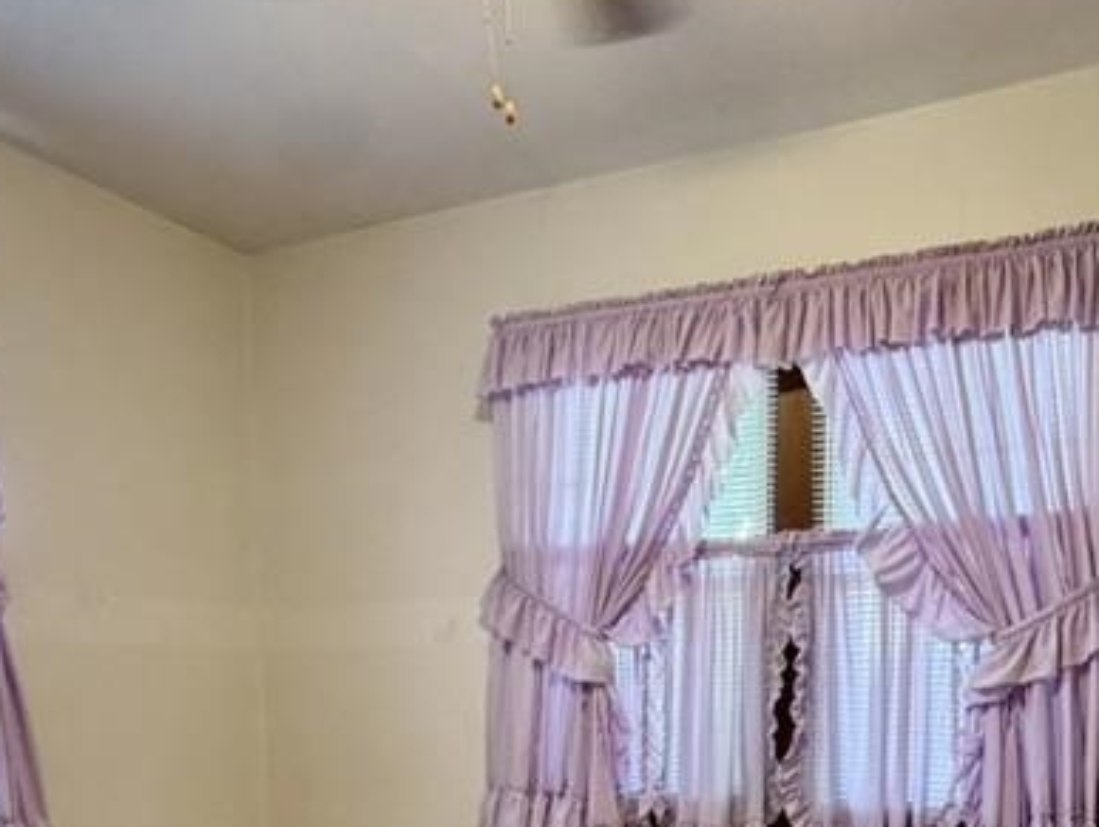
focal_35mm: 37
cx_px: 596
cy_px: 824
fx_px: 1176
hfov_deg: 50.0
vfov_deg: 35.1
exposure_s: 1/60
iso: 250
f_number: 2.2
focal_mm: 2.22
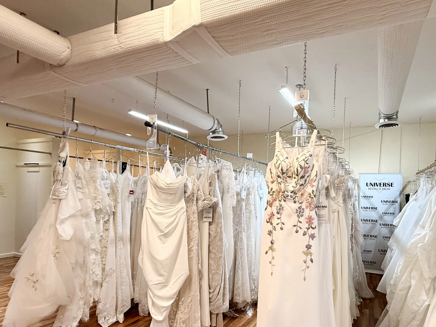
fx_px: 239
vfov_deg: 68.0
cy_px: 196
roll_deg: -1.9
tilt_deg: +0.7
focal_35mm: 19
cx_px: 290
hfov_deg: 81.9
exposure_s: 1/120
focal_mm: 2.22
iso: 125
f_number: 2.2
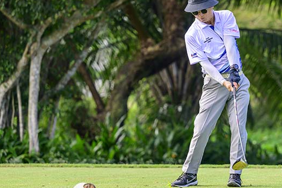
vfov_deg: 6.2
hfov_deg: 9.3
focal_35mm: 221
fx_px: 1732
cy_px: 74
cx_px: 215
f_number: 2.8
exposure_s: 1/3200
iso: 720
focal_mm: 120
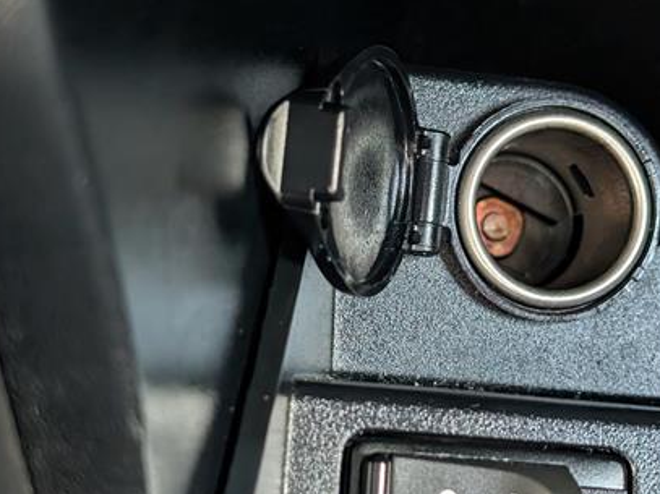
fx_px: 1468
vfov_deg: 19.1
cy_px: 306
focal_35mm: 77
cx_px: 422
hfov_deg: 25.3
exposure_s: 1/96.2
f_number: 1.68
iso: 610
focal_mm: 6.9
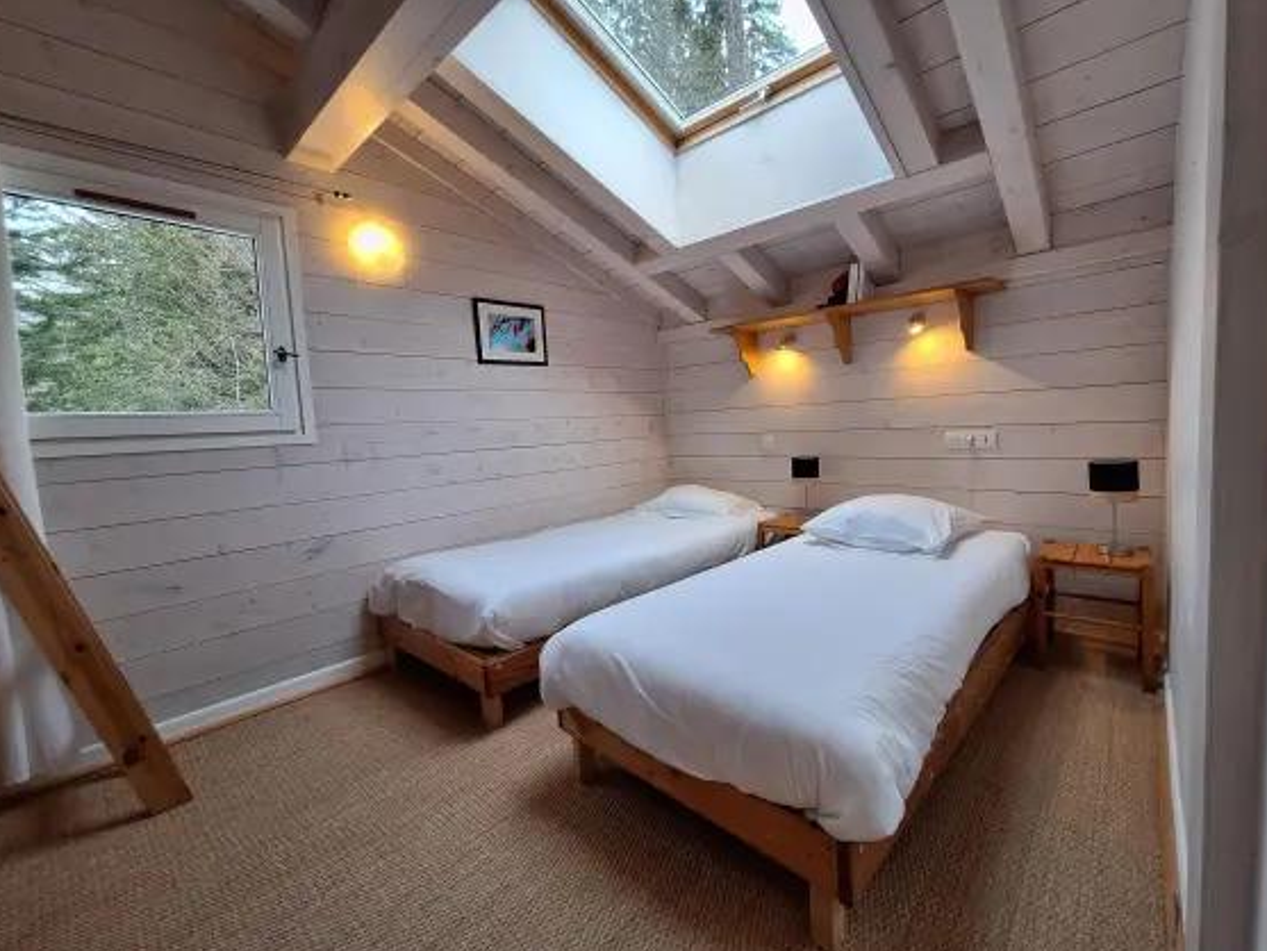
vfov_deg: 85.7
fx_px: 513
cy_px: 473
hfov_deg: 102.0
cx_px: 666
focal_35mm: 14
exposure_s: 1/50
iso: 64
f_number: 2.2
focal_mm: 1.74
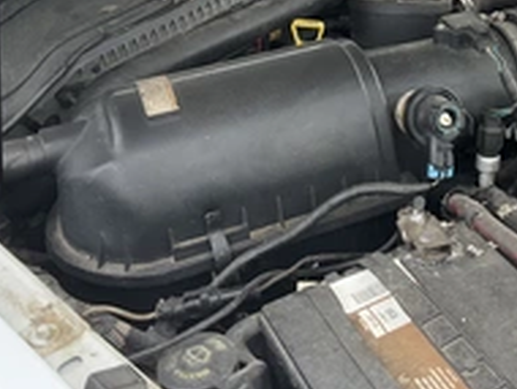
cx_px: 444
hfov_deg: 30.5
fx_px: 912
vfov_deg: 23.1
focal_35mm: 61
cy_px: 3
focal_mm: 3
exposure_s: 1/228
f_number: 1.8
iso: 20
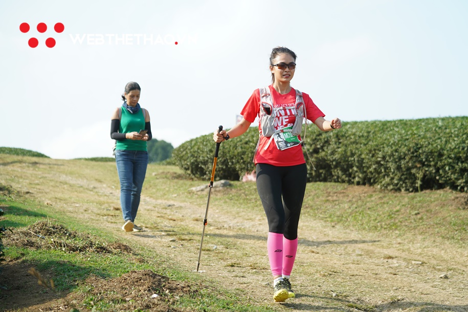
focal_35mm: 81
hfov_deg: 25.1
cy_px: 156
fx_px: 1053
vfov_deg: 16.9
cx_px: 234
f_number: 3.2
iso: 160
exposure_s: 1/800
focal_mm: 81
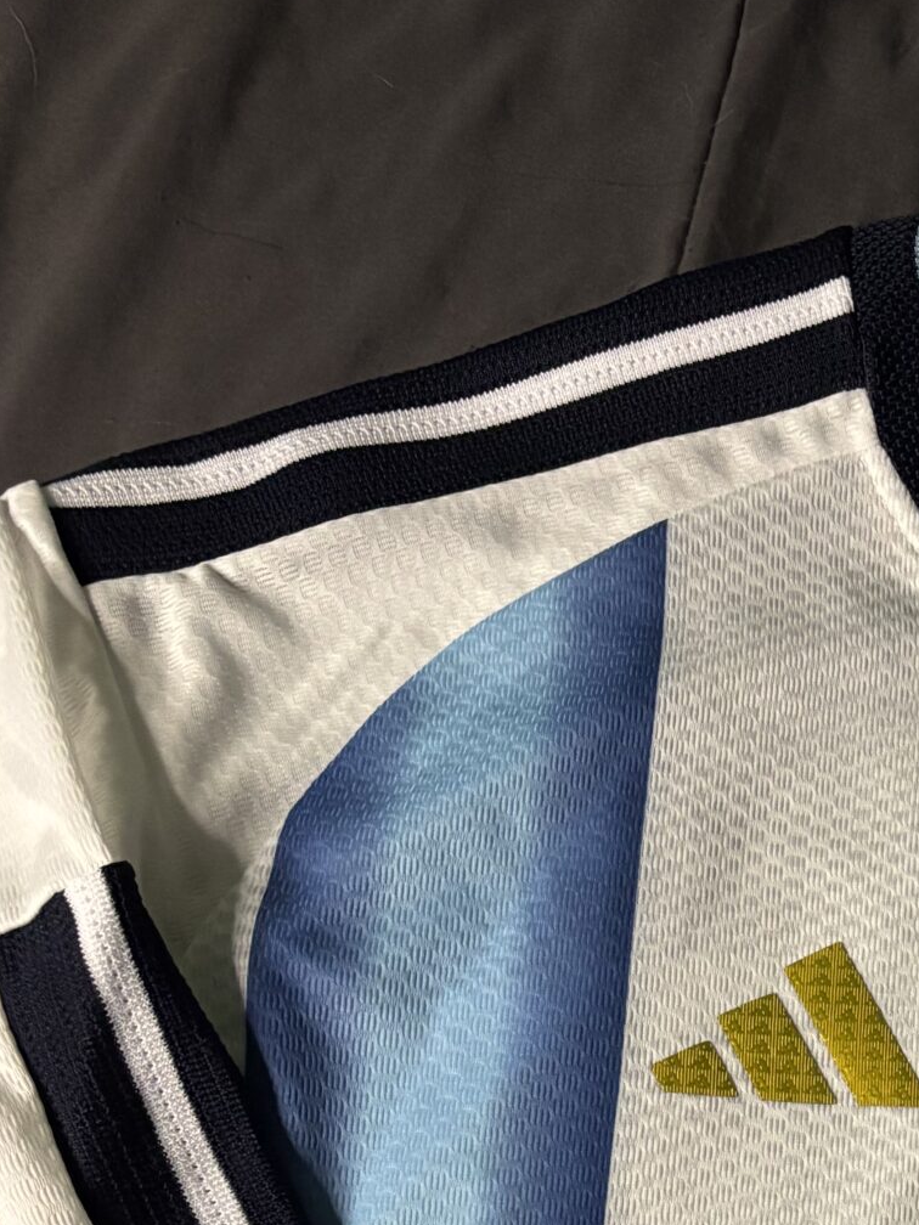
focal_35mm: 66
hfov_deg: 20.6
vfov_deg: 27.6
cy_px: 1248
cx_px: 1144
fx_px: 2336
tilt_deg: -71.9
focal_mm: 5.96
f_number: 1.6
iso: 640
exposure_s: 1/40
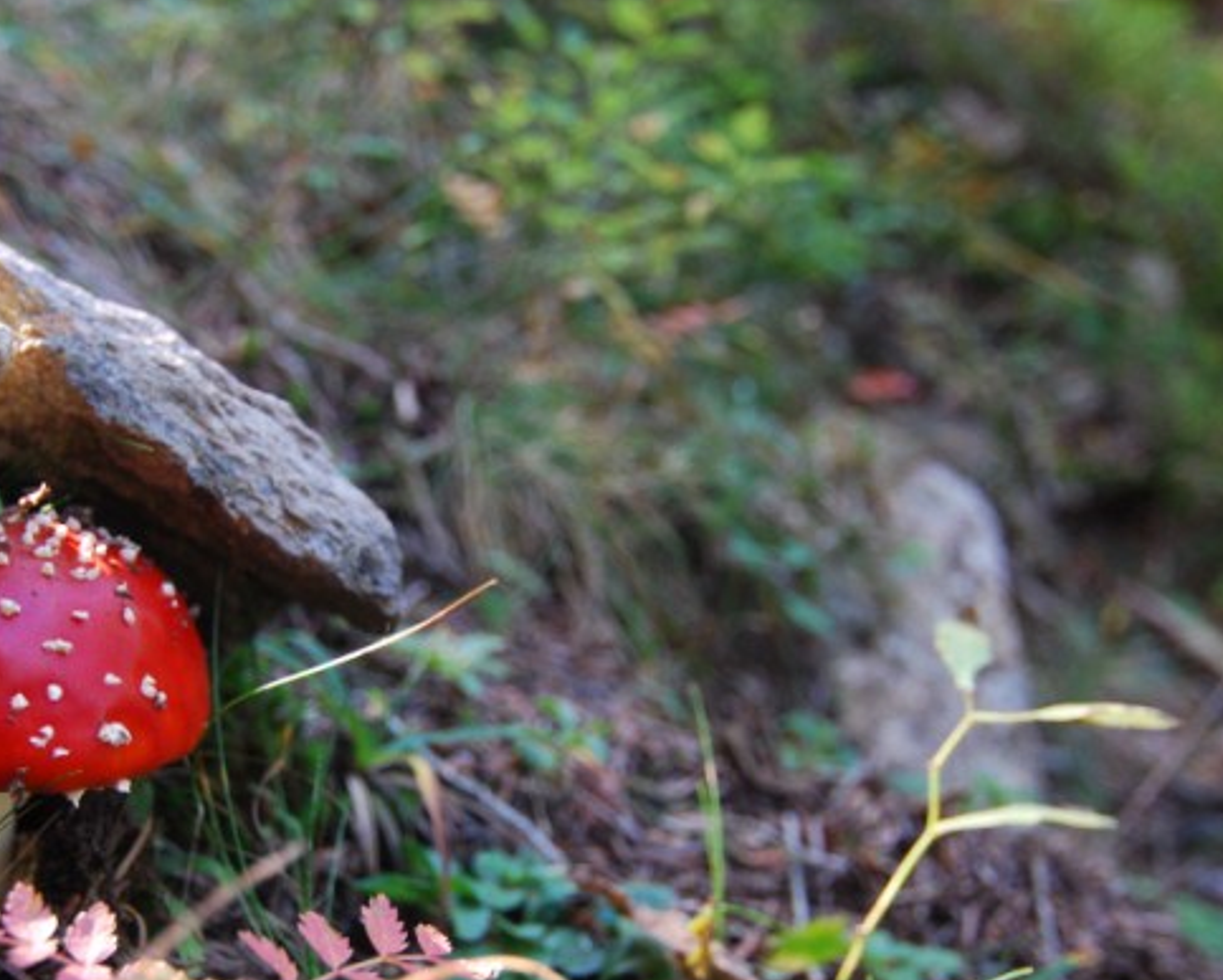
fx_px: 2028
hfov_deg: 33.3
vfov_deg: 27.1
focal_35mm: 56
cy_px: 598
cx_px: 430
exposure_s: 1/30
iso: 400
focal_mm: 24
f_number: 4
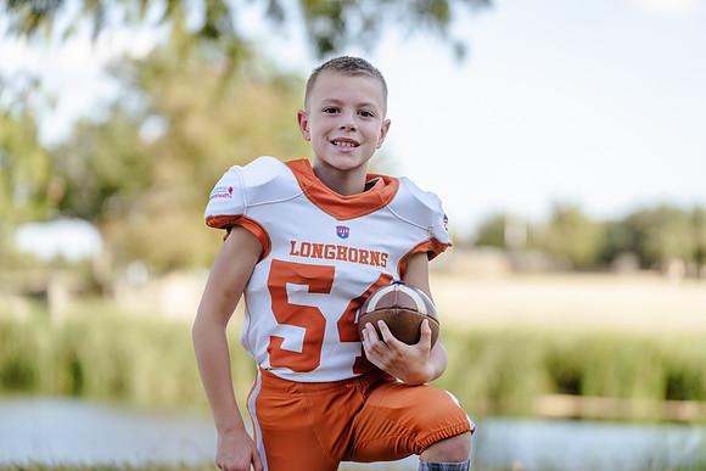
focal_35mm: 126
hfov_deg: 16.3
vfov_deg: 10.9
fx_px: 2471
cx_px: 353
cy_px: 236
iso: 125
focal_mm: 126
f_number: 3.2
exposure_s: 1/320
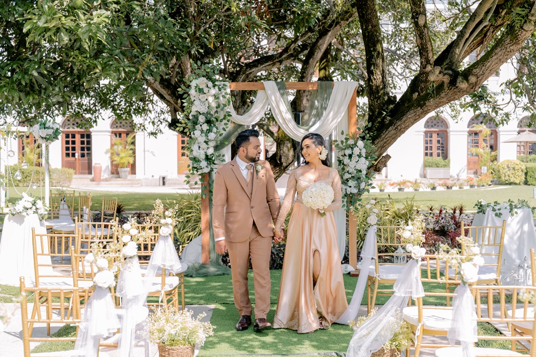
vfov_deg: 27.0
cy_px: 178
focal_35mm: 50
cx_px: 268
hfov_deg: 39.6
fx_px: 745
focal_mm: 50
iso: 640
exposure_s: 1/1000
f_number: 4
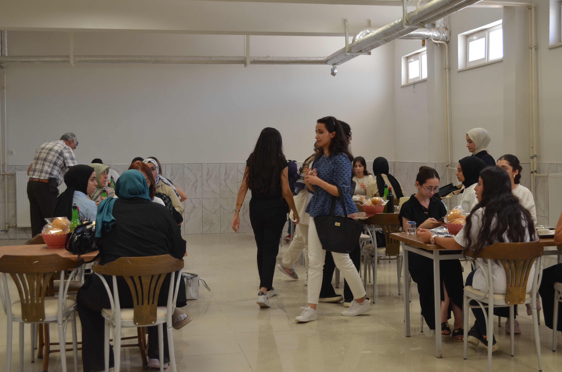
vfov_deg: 24.9
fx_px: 841
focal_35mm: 54
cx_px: 306
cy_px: 170
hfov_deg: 36.9
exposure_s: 1/60
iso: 640
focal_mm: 32
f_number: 4.8
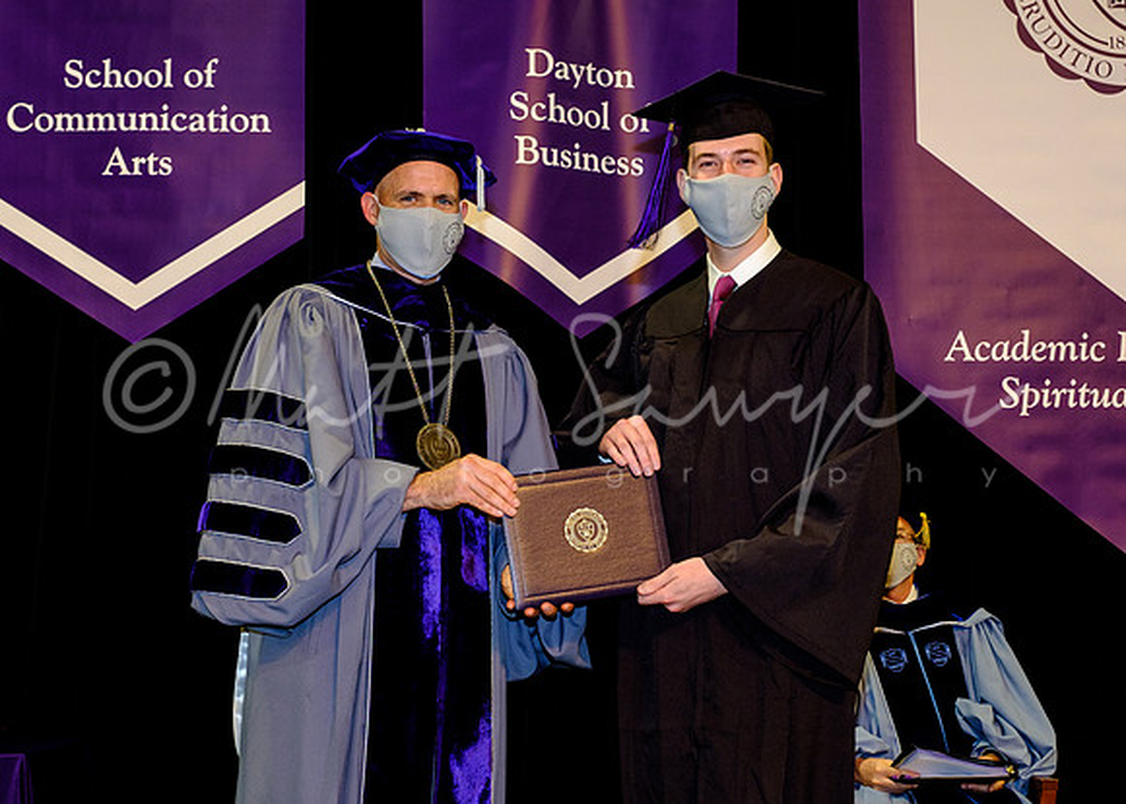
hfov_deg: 36.8
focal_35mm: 53
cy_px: 421
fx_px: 1692
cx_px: 597
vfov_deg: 26.7
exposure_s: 1/100
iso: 800
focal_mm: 26.6
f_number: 4.5
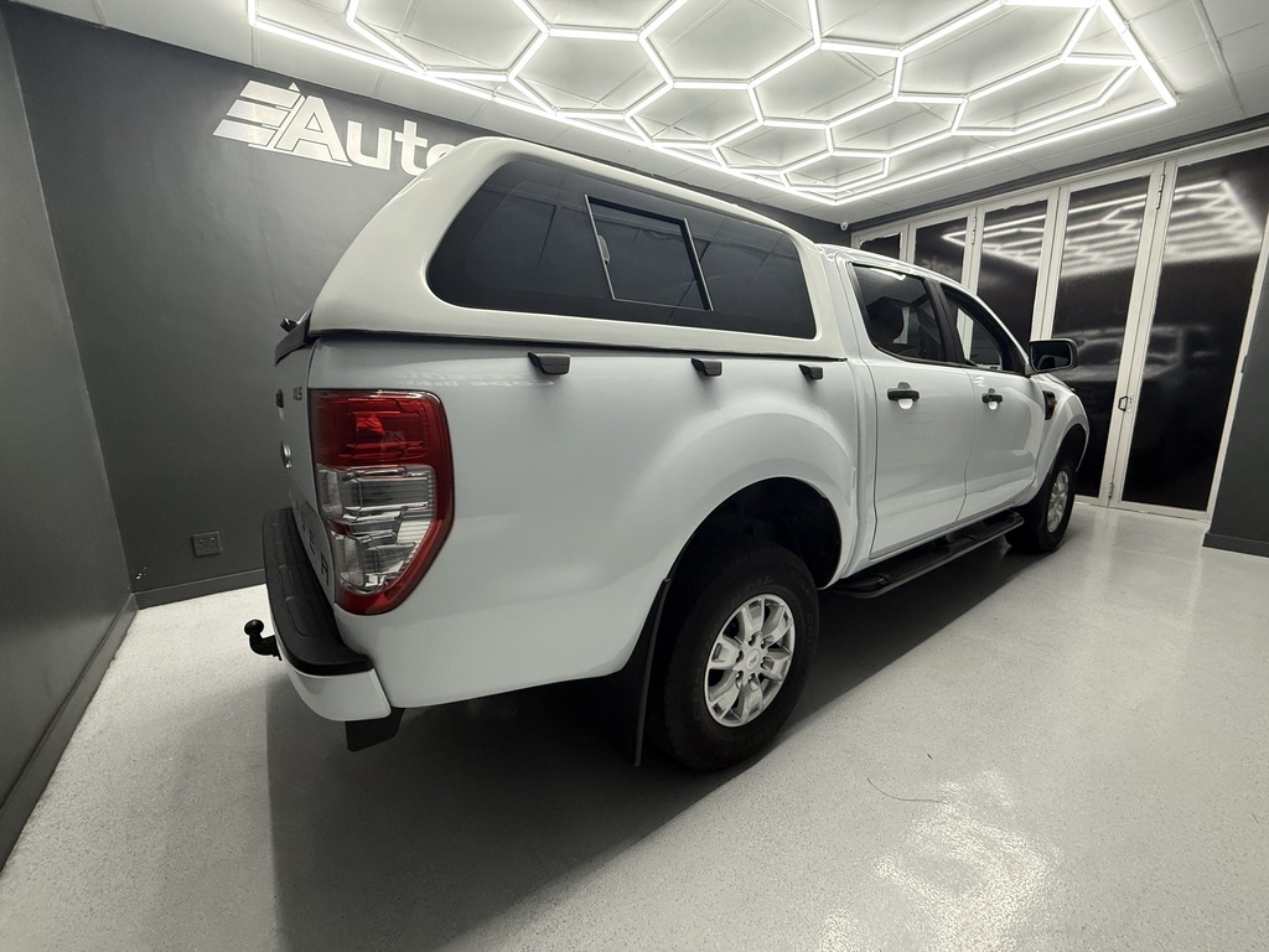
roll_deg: +2.0
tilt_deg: -10.3
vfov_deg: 85.7
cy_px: 476
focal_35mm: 14
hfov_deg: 102.1
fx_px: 513
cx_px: 634
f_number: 2.2
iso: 320
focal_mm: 2.22
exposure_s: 1/100
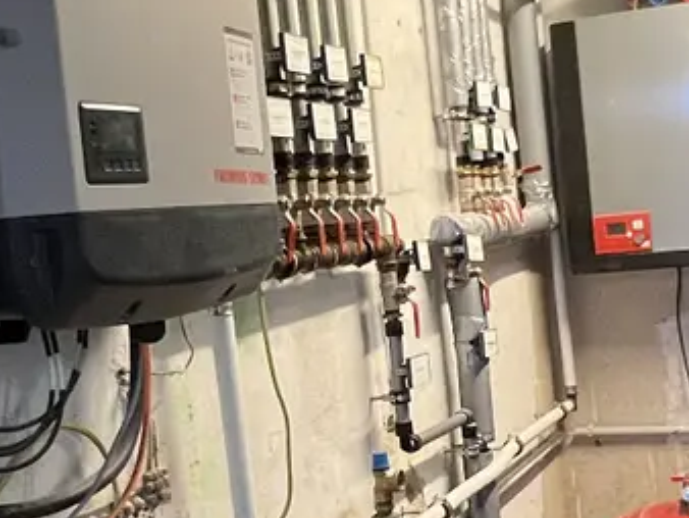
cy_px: 320
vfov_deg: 24.8
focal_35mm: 59
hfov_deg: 32.5
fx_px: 1175
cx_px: 440
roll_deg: +5.7
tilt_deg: -4.7
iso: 400
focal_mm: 1.57
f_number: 1.8
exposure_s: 1/50
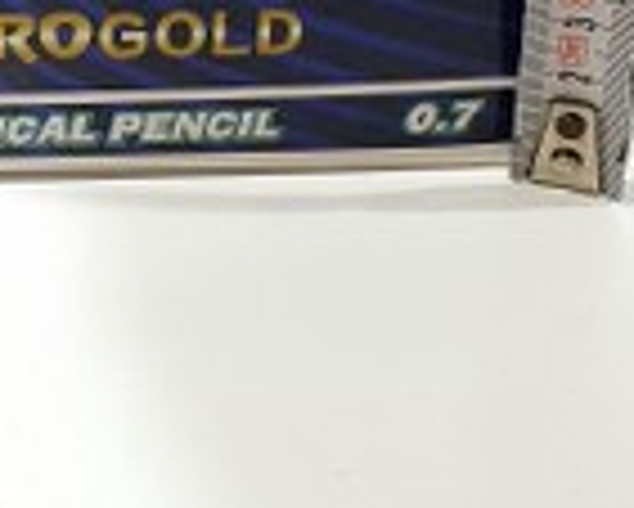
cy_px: -459
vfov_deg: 12.7
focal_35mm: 108
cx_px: 45
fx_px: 2028
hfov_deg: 17.5
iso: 200
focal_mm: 4.32
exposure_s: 1/50
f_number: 2.4
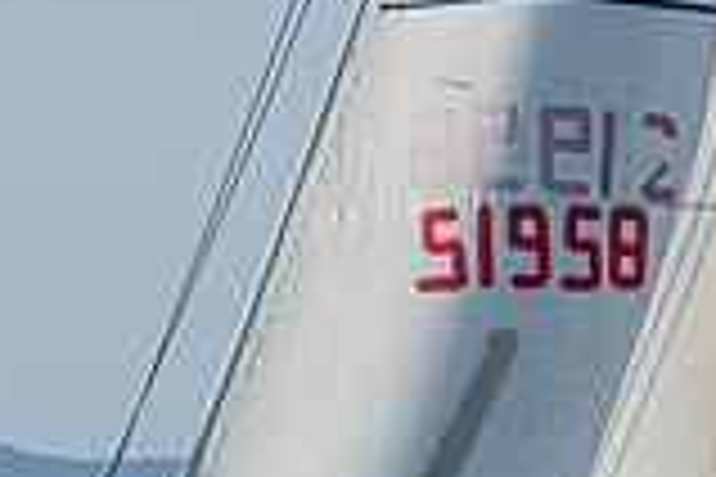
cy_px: 582
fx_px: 20007
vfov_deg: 1.4
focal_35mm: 1006
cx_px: 684
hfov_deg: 2.0
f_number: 8
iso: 400
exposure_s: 1/1600
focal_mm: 210
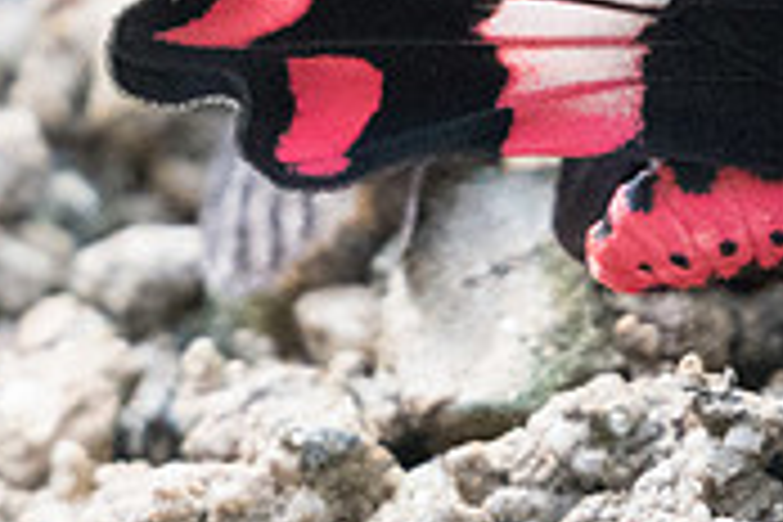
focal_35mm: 2598
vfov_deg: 0.5
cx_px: 415
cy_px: -63
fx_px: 56502
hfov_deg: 0.8
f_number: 6.3
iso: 1250
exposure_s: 1/500
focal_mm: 400
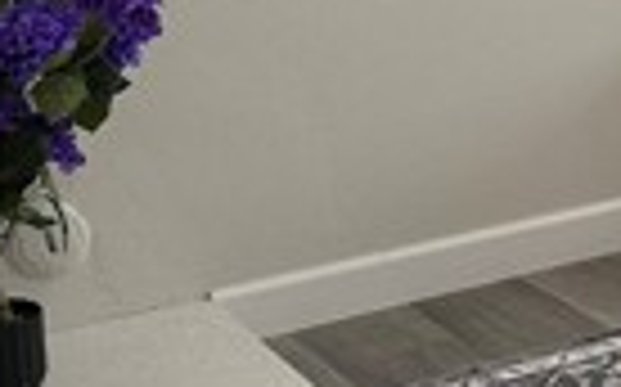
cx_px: 1022
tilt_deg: -13.5
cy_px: 40
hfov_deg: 15.8
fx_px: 1995
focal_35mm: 118
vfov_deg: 11.0
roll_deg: -0.3
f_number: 1.78
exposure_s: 1/120
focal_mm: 6.86
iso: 80
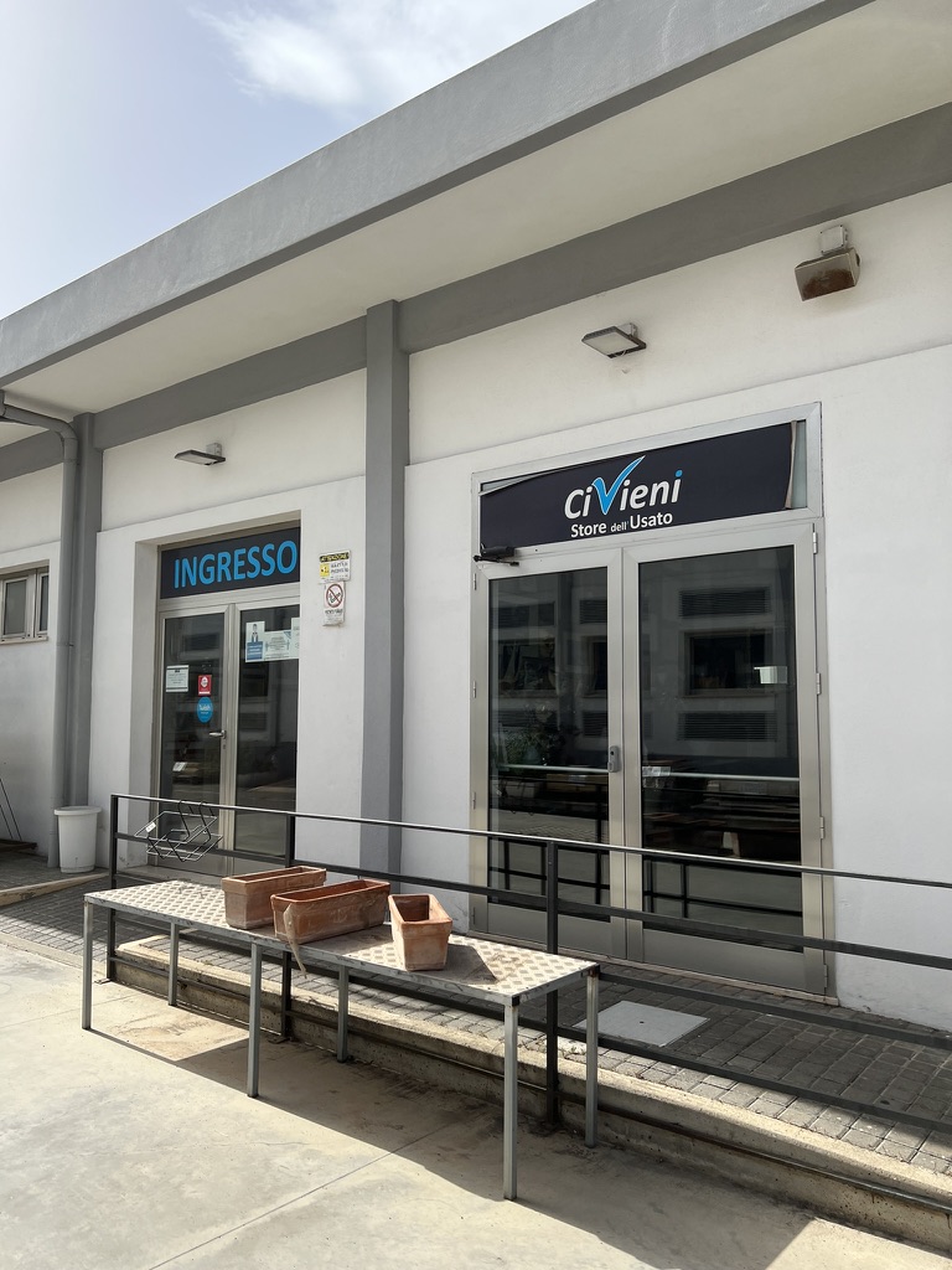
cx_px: 476
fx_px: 953
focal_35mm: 26
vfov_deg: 67.3
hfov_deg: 53.1
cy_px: 635
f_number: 1.5
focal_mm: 5.7
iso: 50
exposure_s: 1/4115
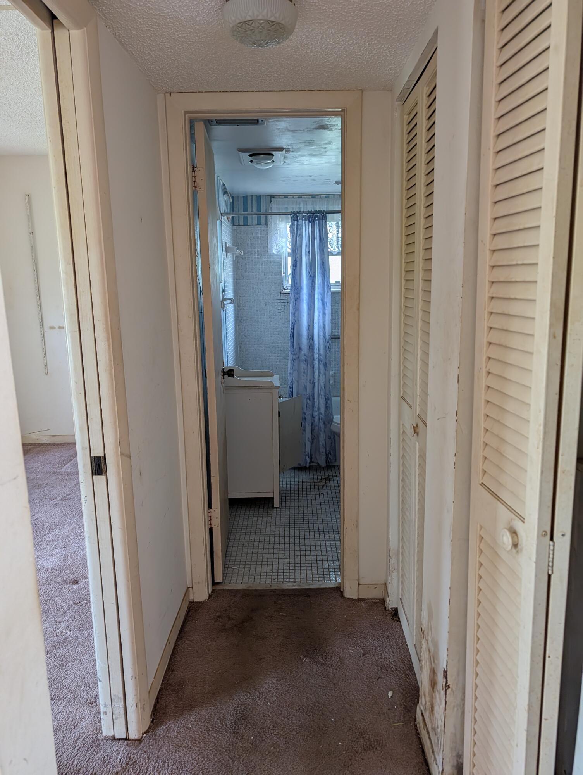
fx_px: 538
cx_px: 292
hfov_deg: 56.9
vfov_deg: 71.5
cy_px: 388
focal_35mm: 24
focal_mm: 6.9
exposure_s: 1/100
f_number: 1.68
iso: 146
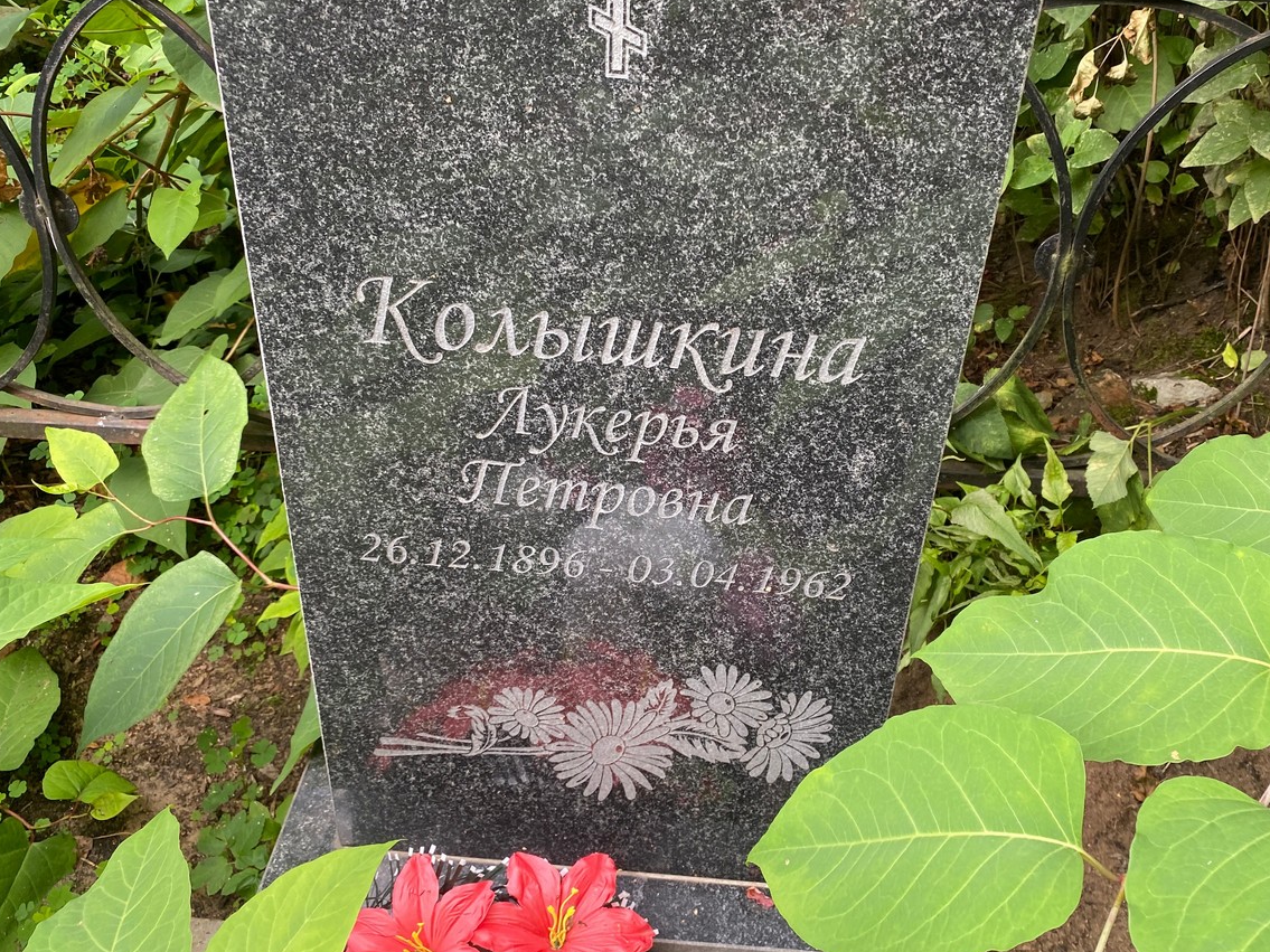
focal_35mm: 33
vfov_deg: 42.9
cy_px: 417
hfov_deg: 55.2
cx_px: 716
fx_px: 1211
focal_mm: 4.25
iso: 64
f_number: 1.8
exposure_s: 1/122
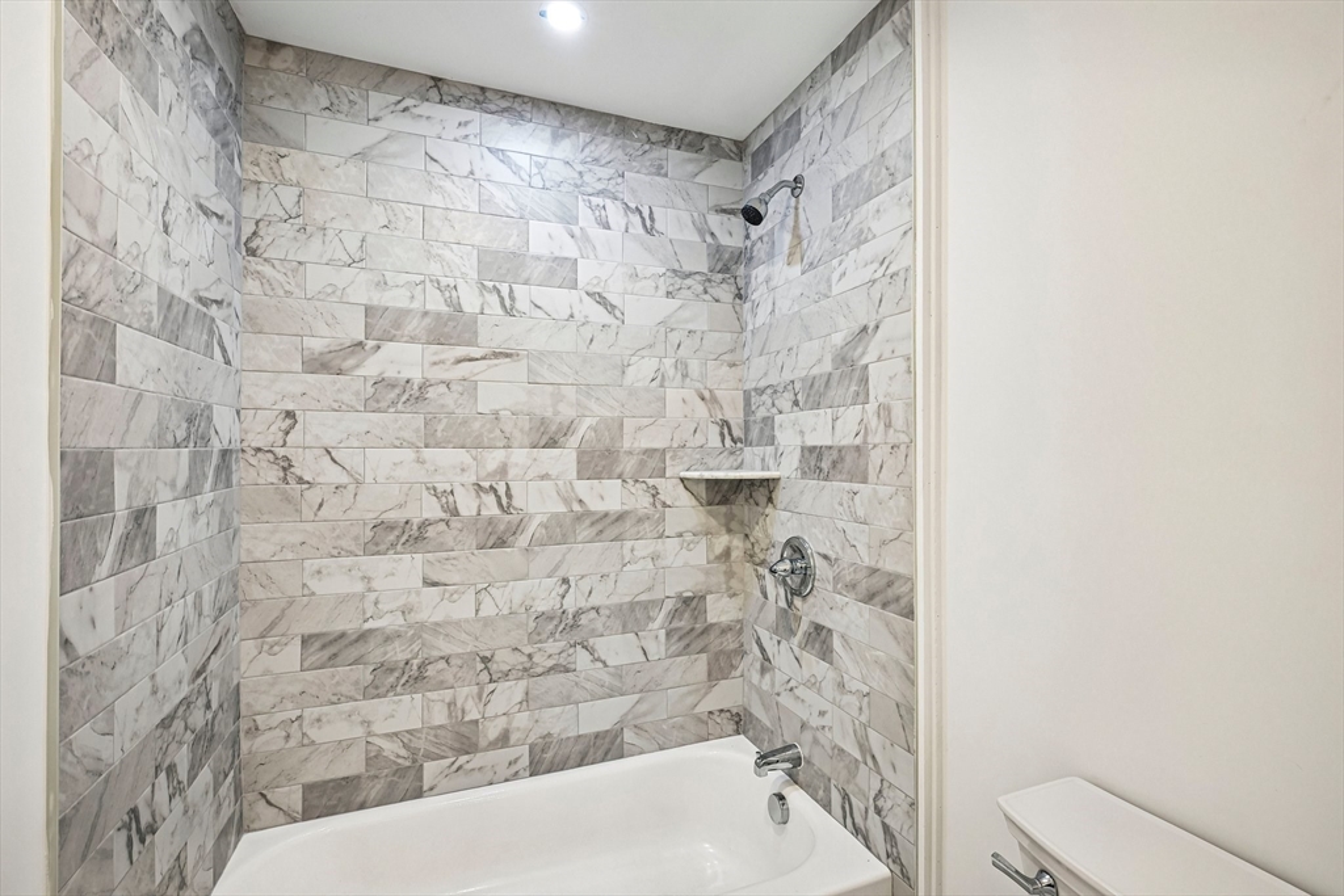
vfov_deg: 73.8
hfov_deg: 96.7
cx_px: 672
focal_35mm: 16
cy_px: 448
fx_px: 597
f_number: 8
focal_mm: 16
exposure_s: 1/20
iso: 400
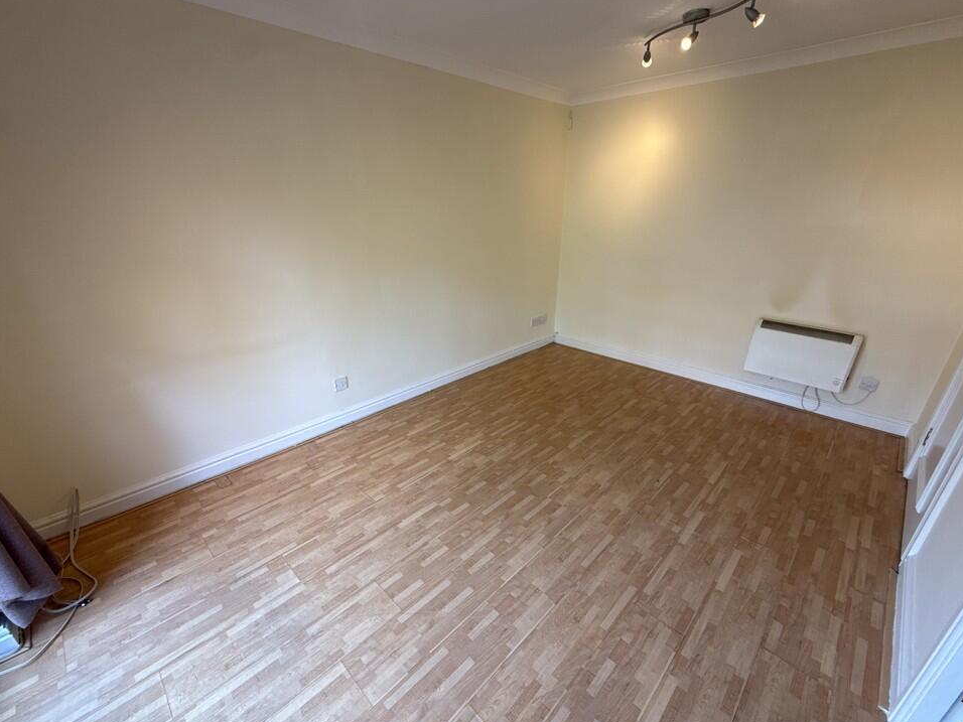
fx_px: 417
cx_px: 482
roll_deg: +0.7
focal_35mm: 15
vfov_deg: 81.7
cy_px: 382
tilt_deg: -24.1
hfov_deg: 98.2
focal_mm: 2.22
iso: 125
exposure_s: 1/99
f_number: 2.2
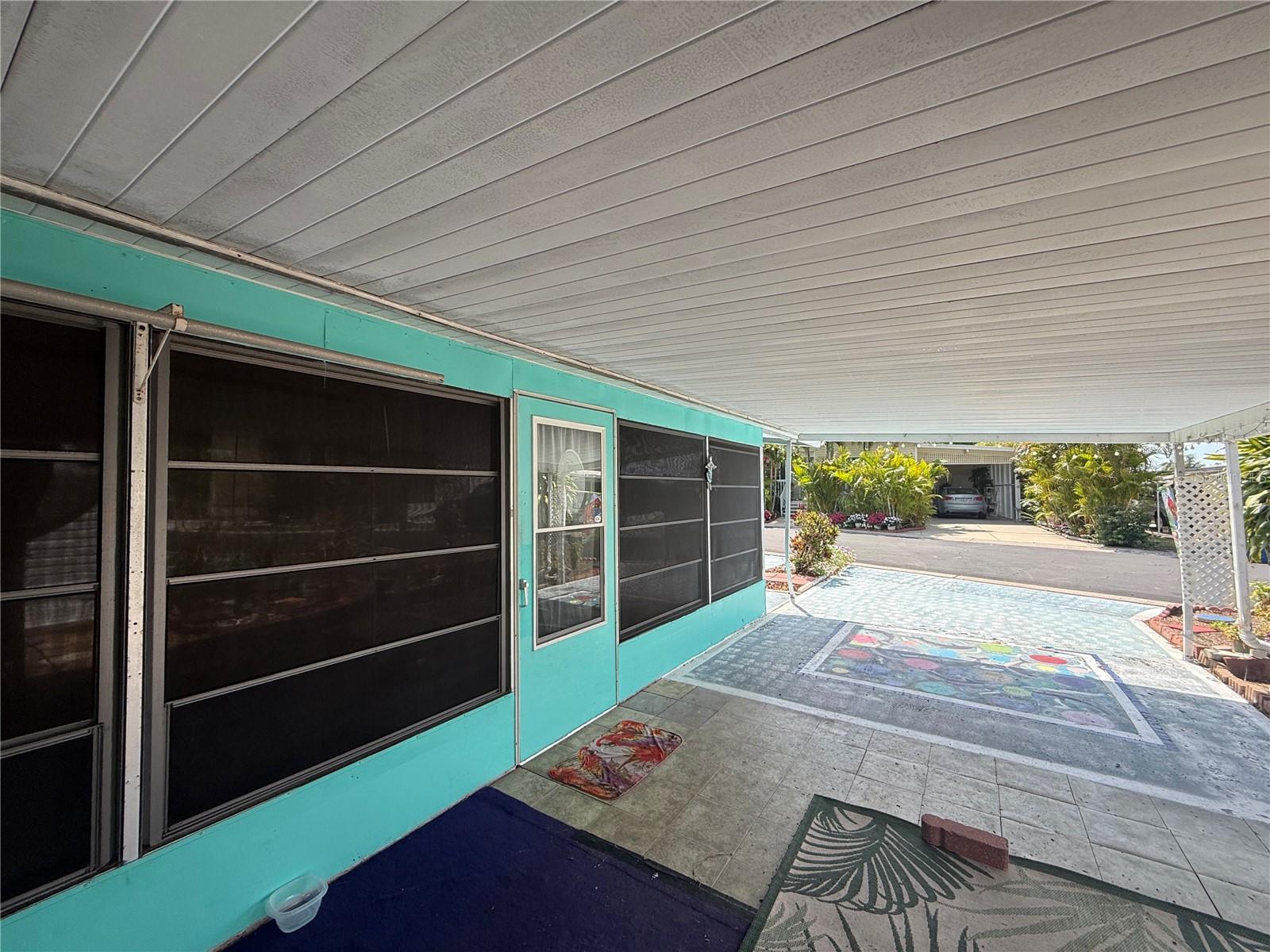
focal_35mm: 14
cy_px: 476
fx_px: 514
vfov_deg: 85.7
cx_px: 635
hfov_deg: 102.1
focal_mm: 2.22
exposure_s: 1/291
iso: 50
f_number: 2.2
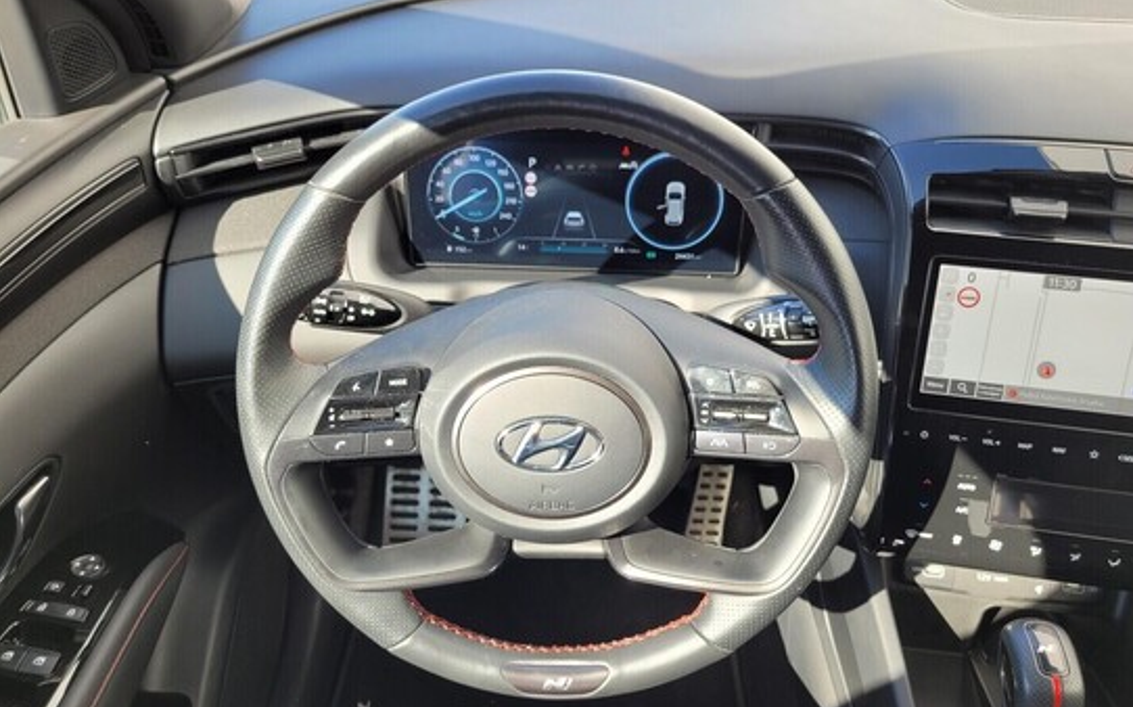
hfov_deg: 66.5
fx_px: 864
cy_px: 378
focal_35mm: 28
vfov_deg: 44.4
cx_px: 573
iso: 40
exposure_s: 1/163
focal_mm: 5.4
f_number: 1.8
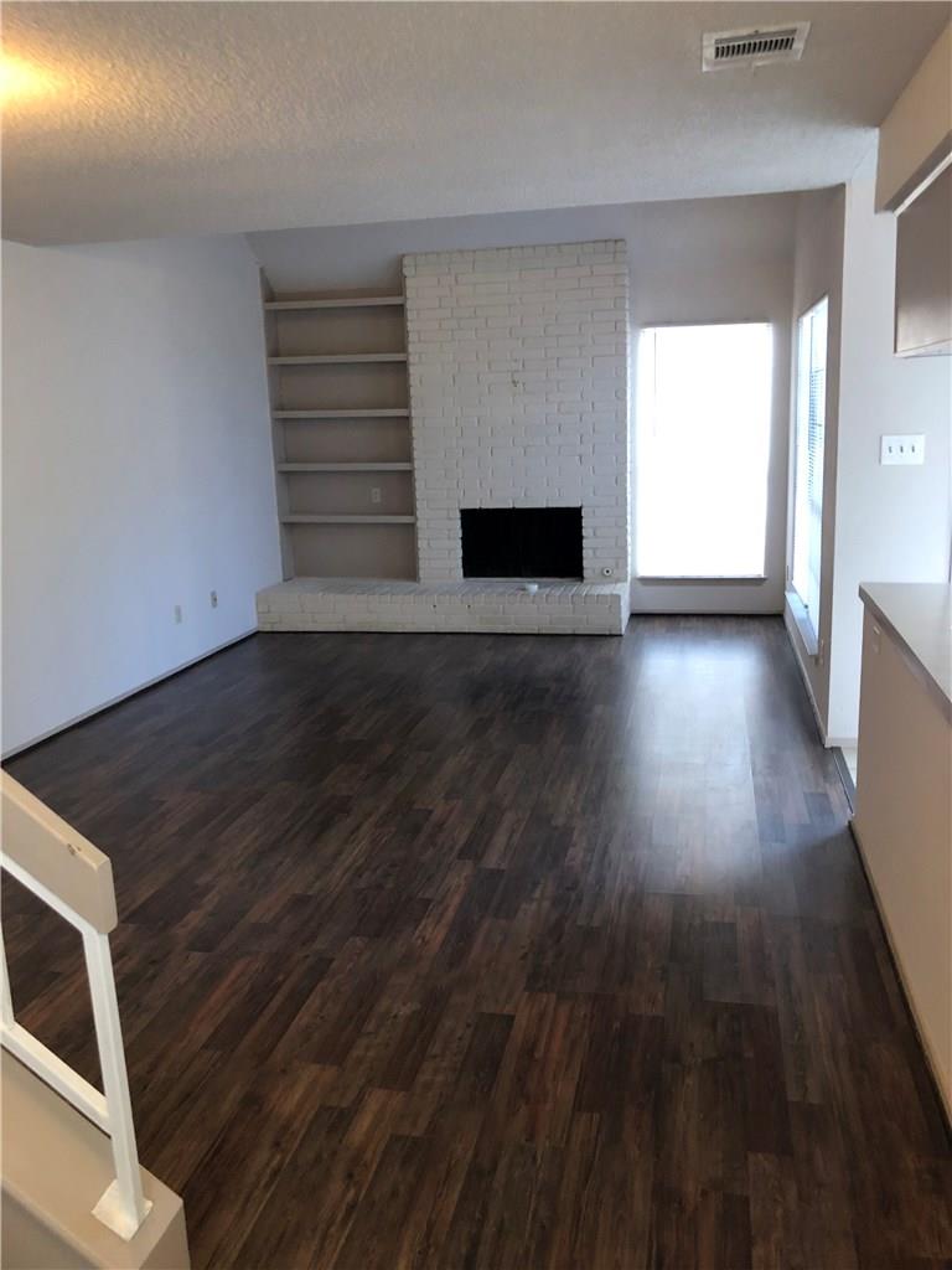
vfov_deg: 63.4
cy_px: 635
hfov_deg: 49.7
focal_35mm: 28
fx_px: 1027
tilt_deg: -12.4
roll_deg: +1.2
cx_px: 476
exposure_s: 1/15
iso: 100
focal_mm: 3.99
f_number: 1.8
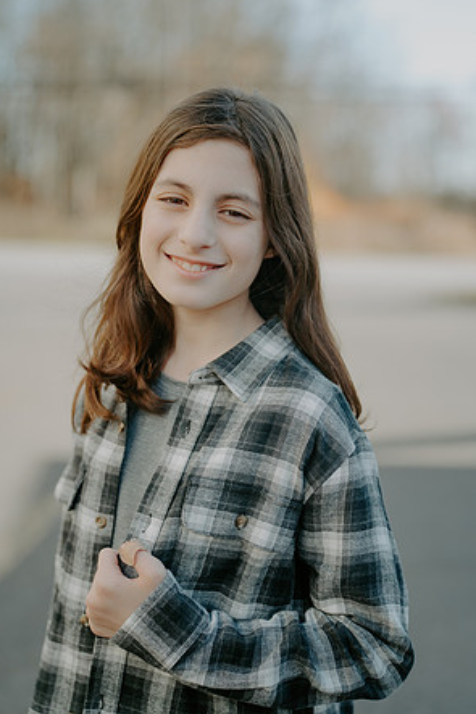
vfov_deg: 32.4
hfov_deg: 21.9
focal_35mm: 62
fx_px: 1231
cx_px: 236
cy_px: 356
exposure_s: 1/320
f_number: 2.5
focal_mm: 61
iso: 100
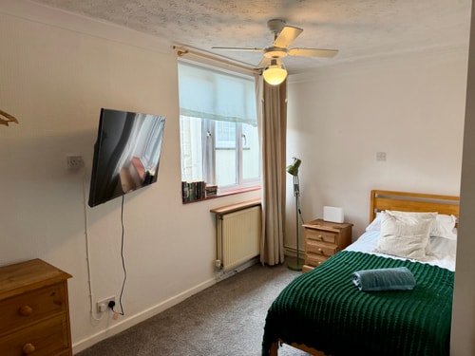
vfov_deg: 56.8
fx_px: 329
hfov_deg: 71.6
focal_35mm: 24
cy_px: 178
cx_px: 238
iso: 200
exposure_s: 1/234
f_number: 1.78
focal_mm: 6.76
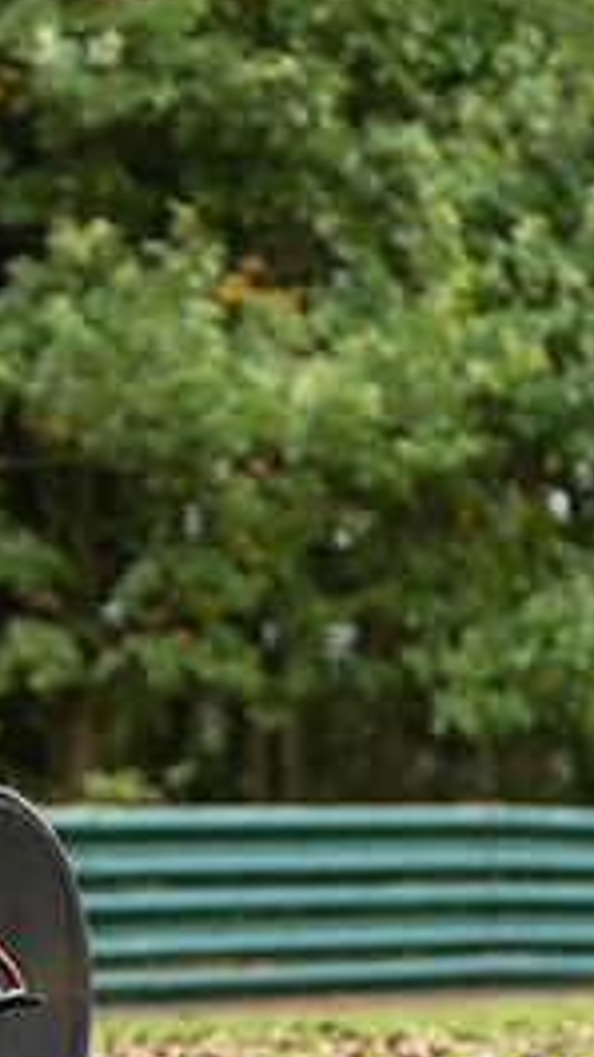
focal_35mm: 245
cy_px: 676
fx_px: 6862
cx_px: -259
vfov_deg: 8.8
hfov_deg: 4.9
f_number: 2.8
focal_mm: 107
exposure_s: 1/1250
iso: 1600
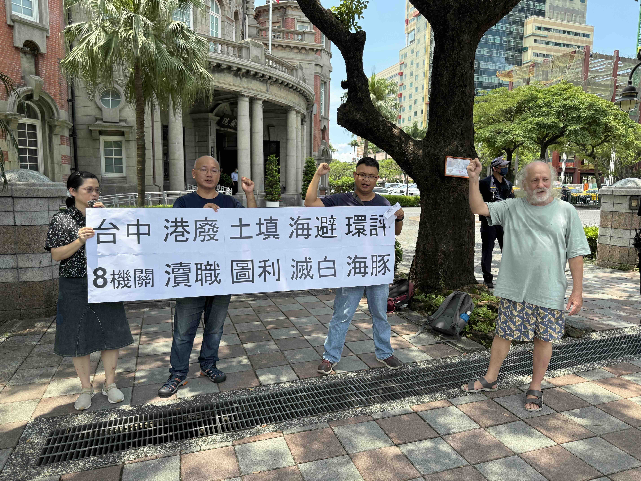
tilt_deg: -7.0
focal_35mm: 24
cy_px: 240
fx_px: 444
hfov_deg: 71.6
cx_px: 320
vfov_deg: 56.8
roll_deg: -1.1
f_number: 1.78
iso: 100
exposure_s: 1/1553
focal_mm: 6.76
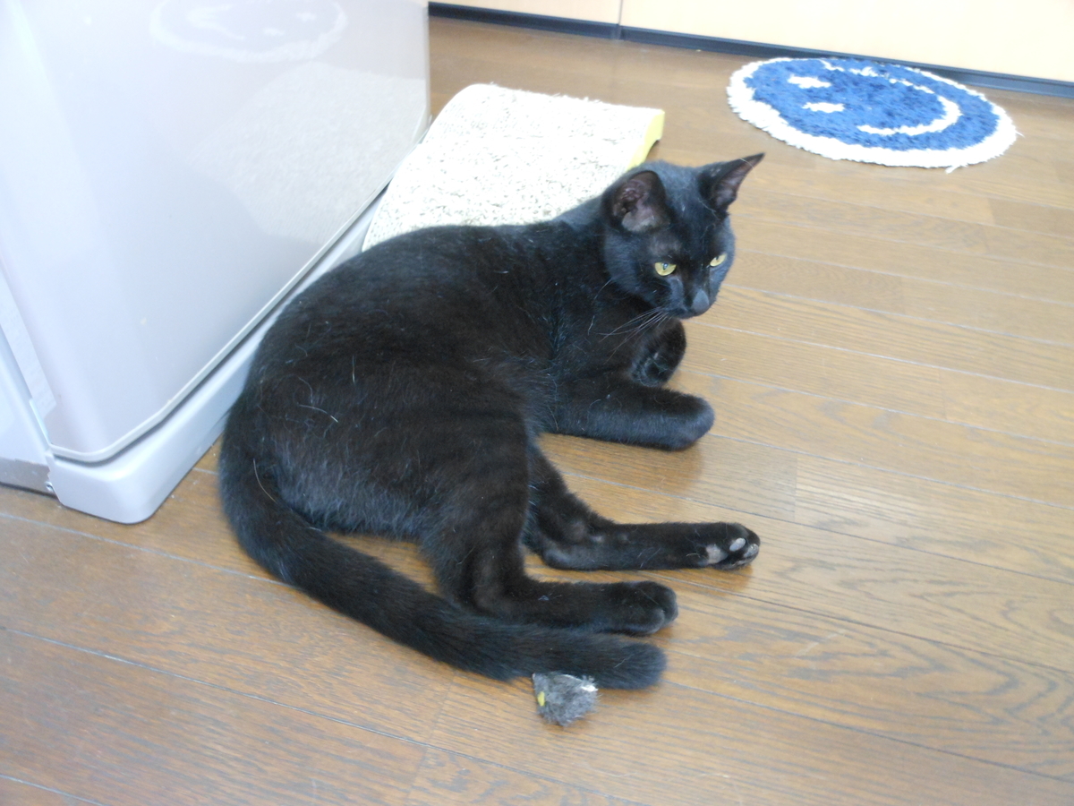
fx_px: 869
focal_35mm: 28
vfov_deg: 49.7
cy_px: 403
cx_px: 537
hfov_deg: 63.4
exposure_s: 1/3
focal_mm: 5
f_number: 3.7
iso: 400
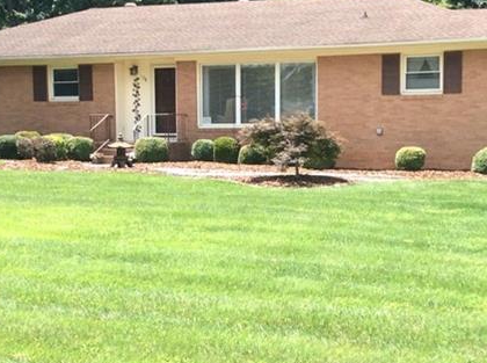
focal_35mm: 78
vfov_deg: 18.8
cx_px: 247
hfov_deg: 25.1
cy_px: 248
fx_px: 1095
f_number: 2.4
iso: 32
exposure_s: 1/539
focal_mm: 3.3
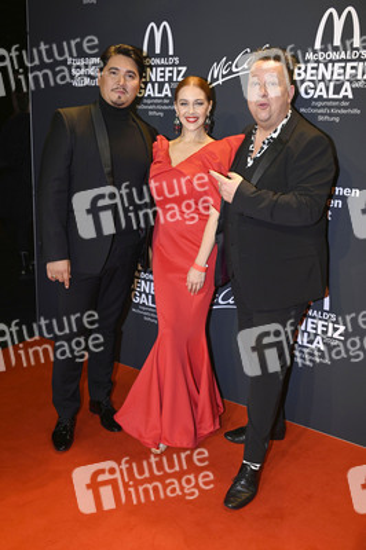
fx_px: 535
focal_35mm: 35
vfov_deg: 54.5
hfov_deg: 37.8
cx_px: 183
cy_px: 275
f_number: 6.3
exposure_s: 1/60
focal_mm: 35
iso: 500
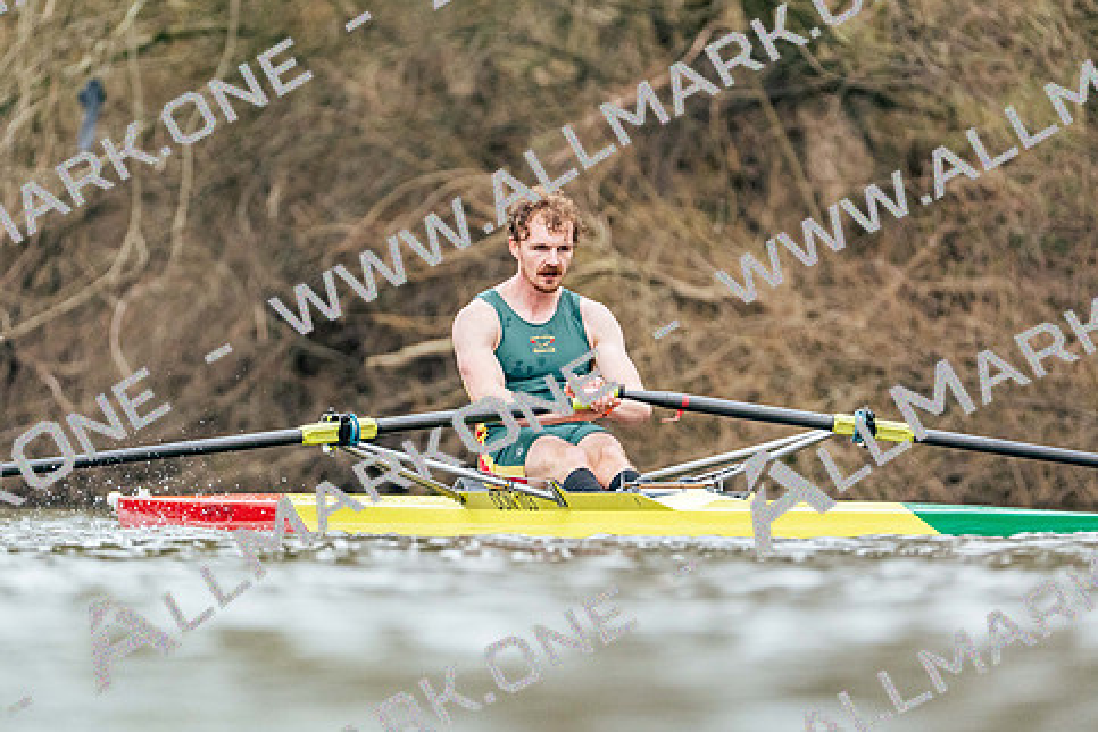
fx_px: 18756
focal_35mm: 615
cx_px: 550
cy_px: 342
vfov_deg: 2.2
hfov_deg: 3.4
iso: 5000
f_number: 6.3
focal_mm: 512
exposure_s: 1/1600
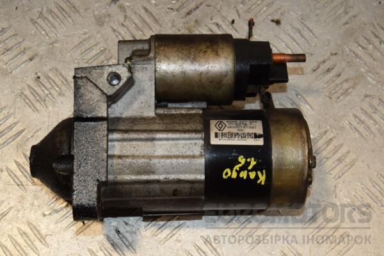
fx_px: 720
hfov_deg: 29.9
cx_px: 192
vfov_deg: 20.2
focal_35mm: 68
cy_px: 128
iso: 800
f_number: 8
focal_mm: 45
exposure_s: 1/200
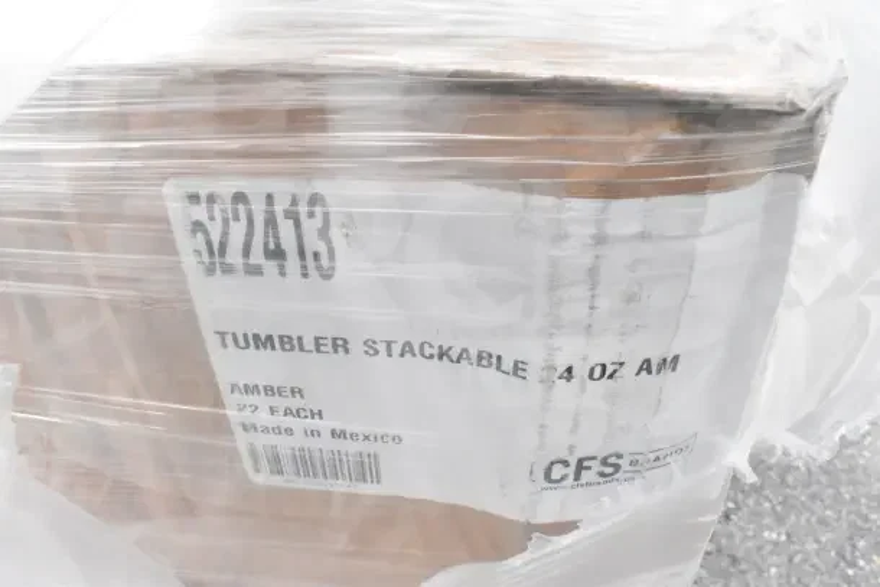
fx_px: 660
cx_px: 440
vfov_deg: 48.0
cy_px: 294
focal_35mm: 27
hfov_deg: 67.4
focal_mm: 18
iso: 6400
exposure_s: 1/1250
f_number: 14
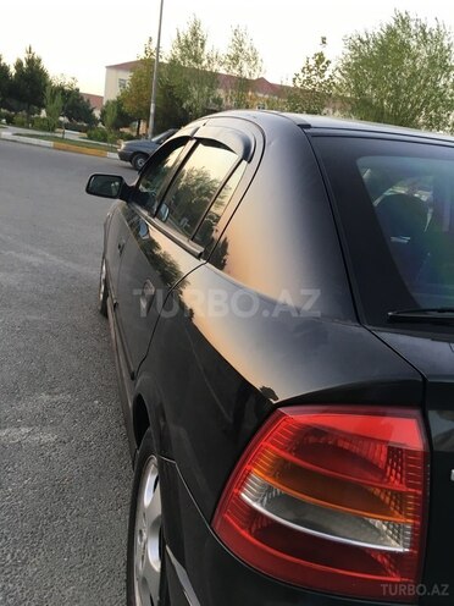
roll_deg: -8.6
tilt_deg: -17.6
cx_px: 227
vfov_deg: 61.7
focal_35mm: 29
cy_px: 303
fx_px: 507
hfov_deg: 48.2
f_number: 2.2
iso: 25
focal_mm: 4.15
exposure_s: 1/33
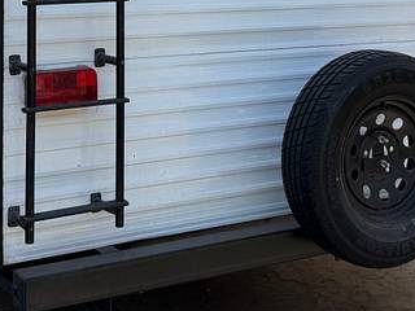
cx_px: 205
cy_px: -71
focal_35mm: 75
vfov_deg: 18.5
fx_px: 899
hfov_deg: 26.0
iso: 80
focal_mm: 6.76
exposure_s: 1/3145
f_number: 1.78
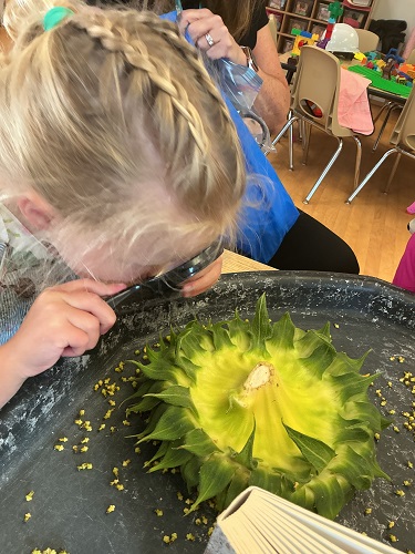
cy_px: 277
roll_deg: -13.1
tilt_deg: -34.9
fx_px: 464
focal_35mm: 29
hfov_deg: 48.2
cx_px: 208
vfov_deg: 61.7
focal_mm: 3
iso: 80
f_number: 1.8
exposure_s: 1/60
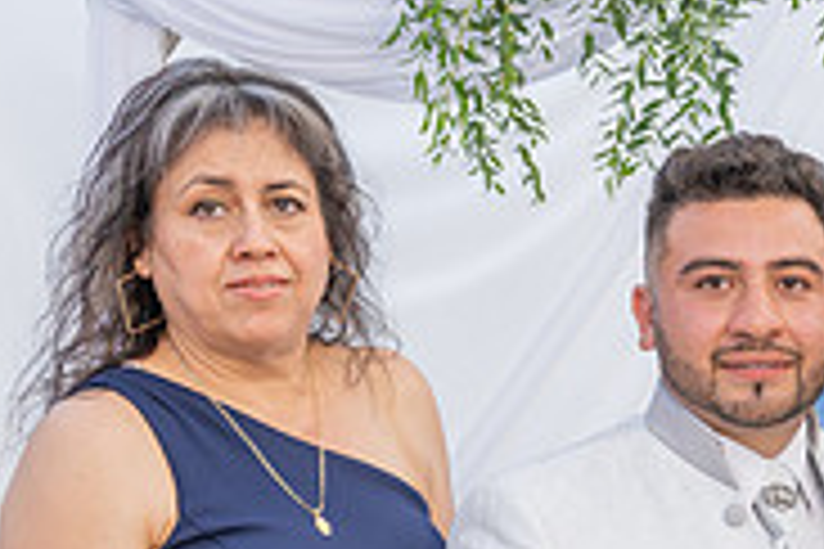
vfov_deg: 13.3
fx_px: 2243
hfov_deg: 19.9
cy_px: 763
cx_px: 910
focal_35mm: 98
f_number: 5.6
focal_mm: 31
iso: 200
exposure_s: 1/125
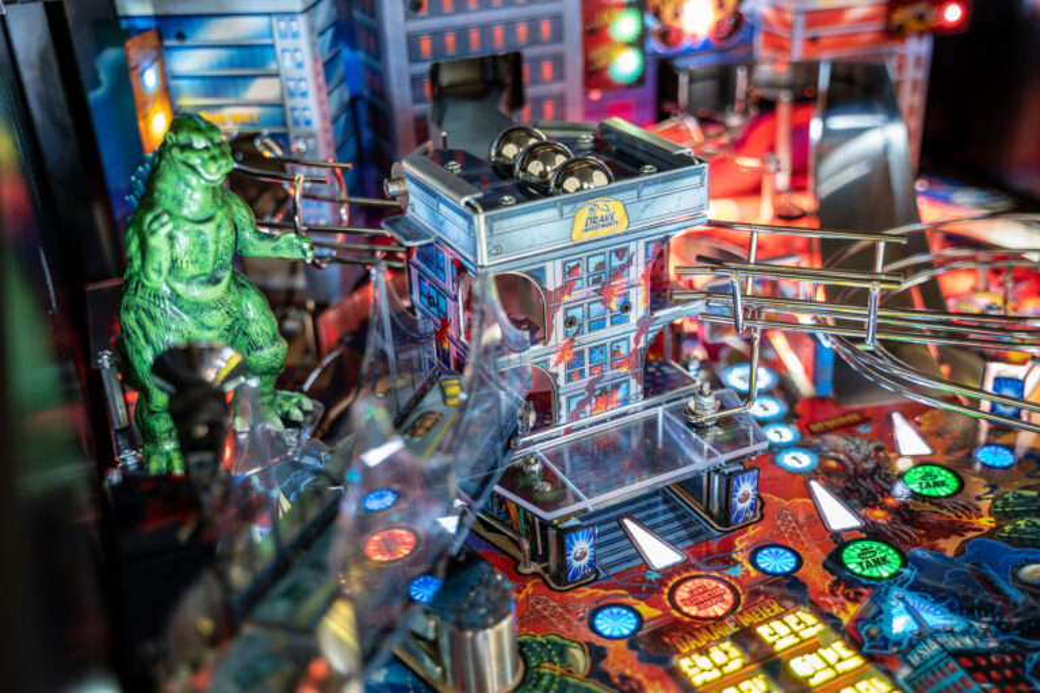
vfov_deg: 33.4
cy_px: 346
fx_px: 1155
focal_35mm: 40
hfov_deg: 48.5
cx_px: 520
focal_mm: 40
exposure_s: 1/80
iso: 800
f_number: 2.8
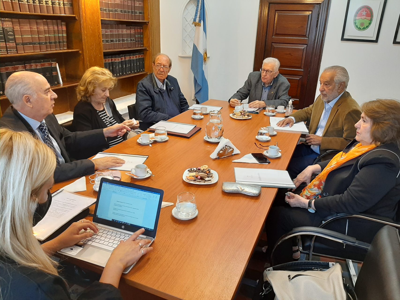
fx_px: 312
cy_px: 150
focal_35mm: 27
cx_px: 200
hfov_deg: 65.3
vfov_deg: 51.3
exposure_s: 1/50
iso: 200
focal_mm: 3.93
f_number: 1.7
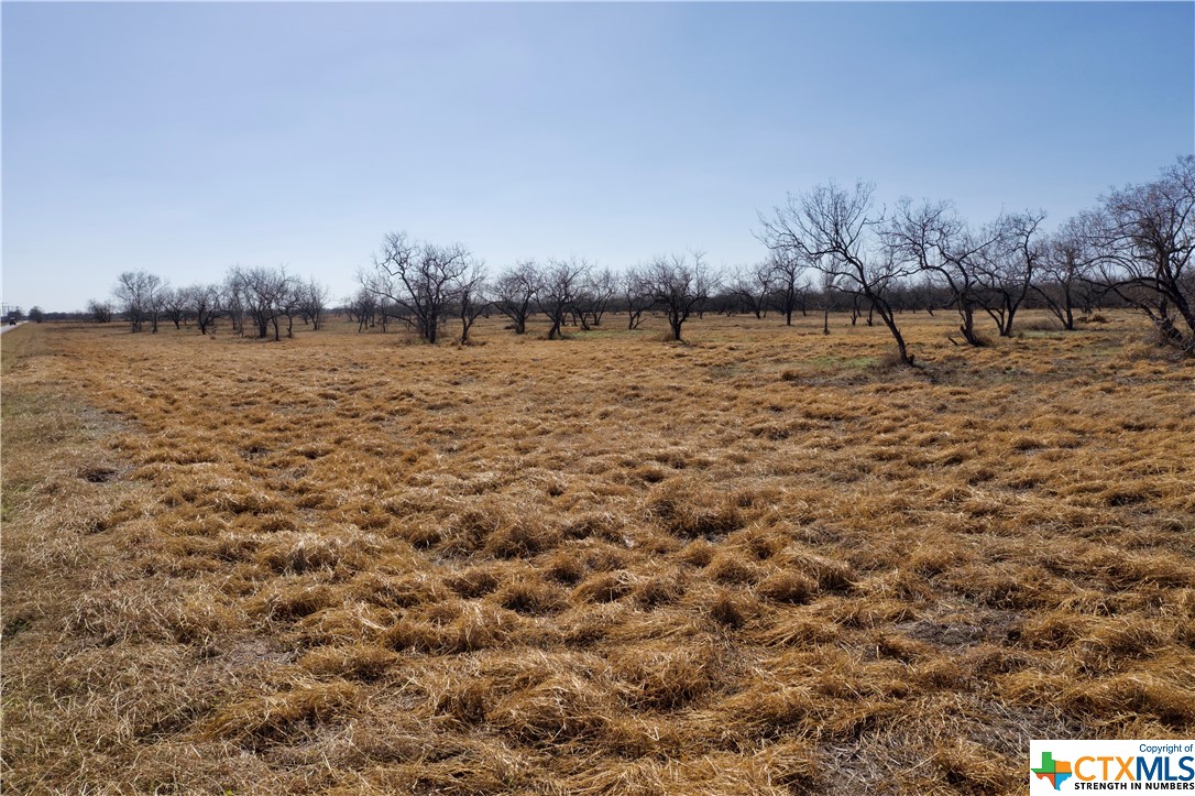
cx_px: 598
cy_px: 398
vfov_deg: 46.4
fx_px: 929
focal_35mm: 28
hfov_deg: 65.5
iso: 100
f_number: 6.3
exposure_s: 1/640
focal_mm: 10.26
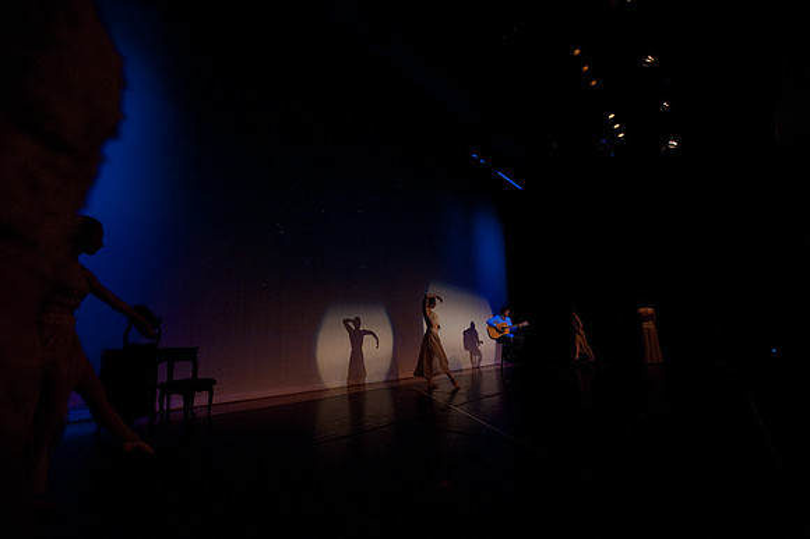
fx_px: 382
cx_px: 405
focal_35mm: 17
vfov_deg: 70.4
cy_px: 270
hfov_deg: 93.3
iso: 3200
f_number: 4
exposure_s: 1/200
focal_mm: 17
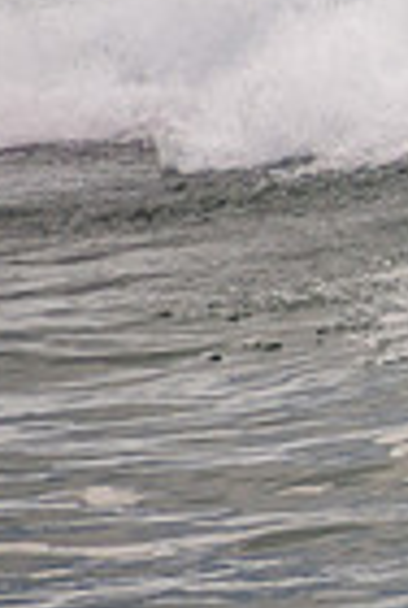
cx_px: 1055
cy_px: 180
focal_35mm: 2480
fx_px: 41950
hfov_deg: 0.6
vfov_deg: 0.8
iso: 400
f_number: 5.6
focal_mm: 400
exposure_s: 1/800
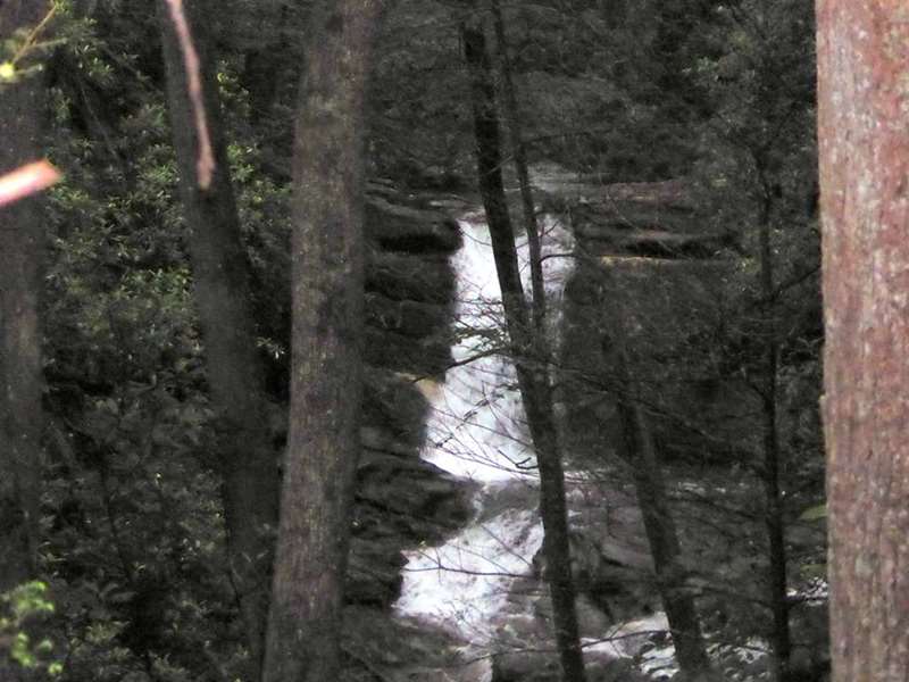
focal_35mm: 106
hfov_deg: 18.5
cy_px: 341
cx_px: 454
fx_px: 2784
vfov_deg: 14.0
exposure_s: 1/60
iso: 1600
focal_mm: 19
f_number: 5.1
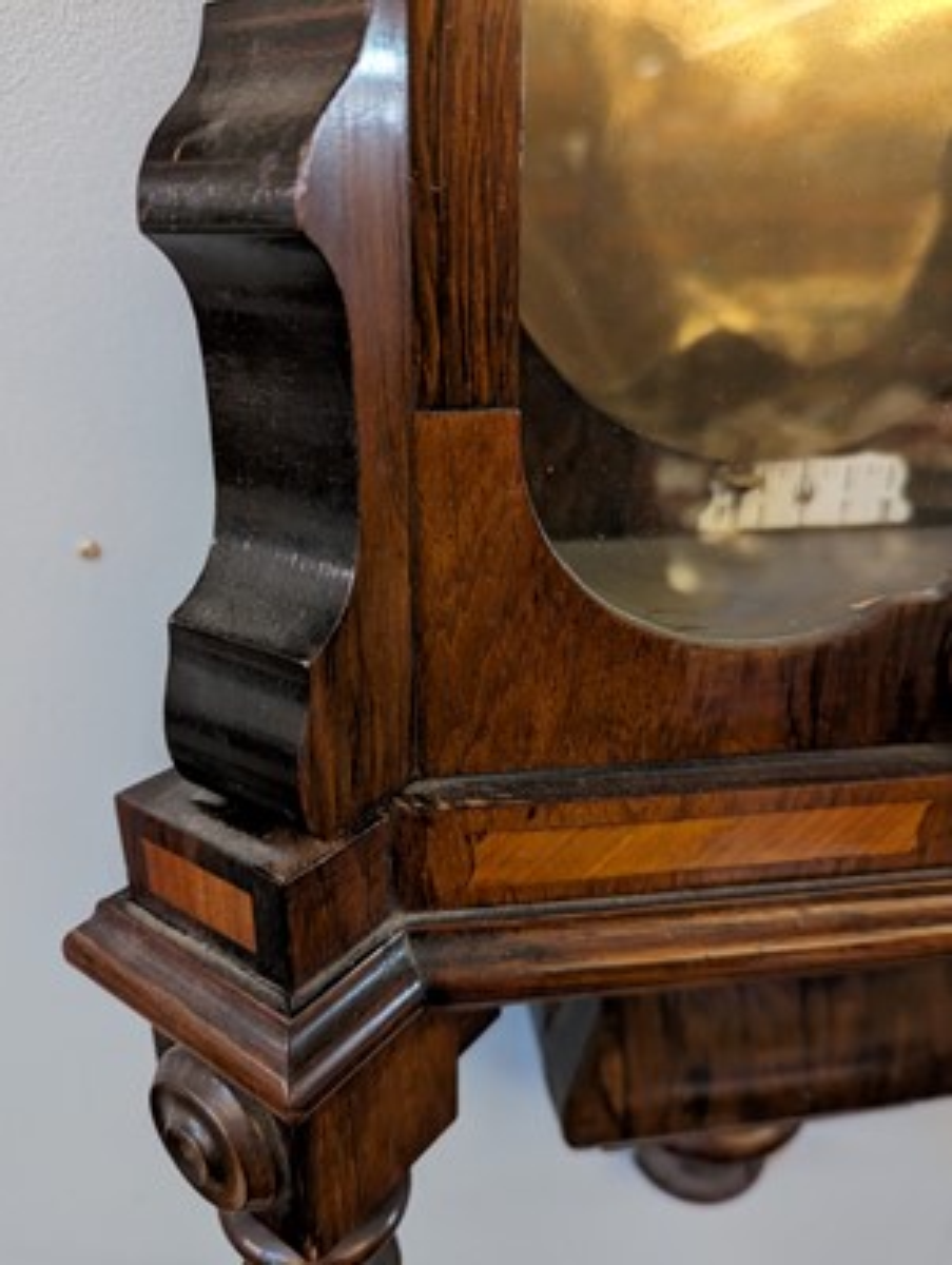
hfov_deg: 56.9
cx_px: 476
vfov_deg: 71.5
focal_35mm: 24
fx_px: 878
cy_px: 632
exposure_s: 1/100
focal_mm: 6.81
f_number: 1.85
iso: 1489
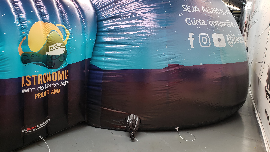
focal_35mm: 29
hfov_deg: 66.1
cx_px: 135
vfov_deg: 40.0
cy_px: 62
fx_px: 208
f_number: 2.4
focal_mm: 4.3
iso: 125
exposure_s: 1/60
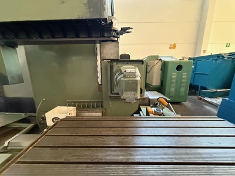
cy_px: 88
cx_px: 118
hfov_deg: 102.1
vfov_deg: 85.7
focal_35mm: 14
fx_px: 95
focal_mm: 2.22
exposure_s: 1/60
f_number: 2.2
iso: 1250
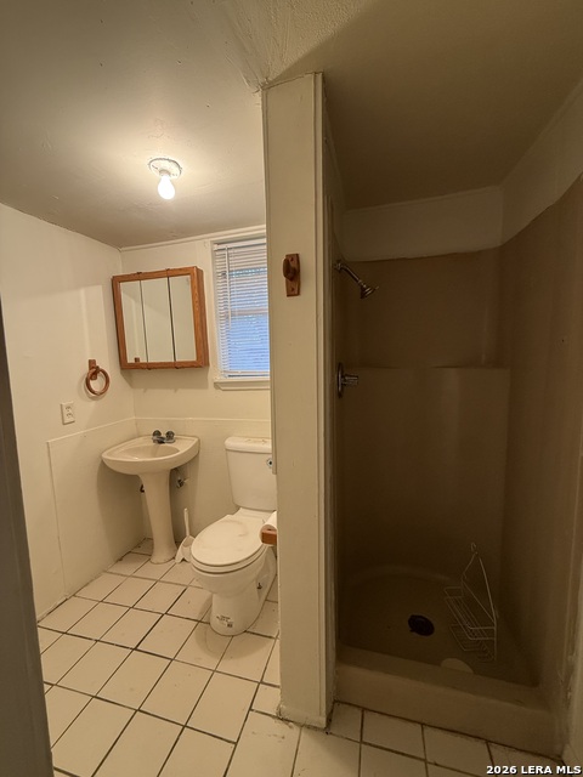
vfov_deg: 102.1
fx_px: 314
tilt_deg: -5.9
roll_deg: +1.4
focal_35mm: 14
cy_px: 388
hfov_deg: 85.7
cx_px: 292
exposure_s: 1/120
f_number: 2.2
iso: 250
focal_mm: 2.22
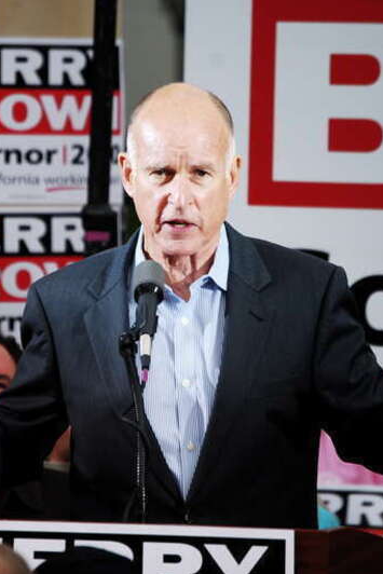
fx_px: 6662
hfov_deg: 3.3
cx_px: 148
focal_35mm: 418
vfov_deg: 4.9
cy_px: 288
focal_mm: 185
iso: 200
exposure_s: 1/320
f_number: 5.6
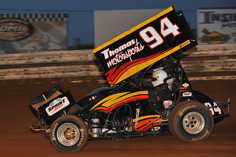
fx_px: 1016
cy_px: 78
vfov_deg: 8.9
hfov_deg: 13.2
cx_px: 118
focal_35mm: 155
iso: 1000
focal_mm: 155
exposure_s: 1/320
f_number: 6.3
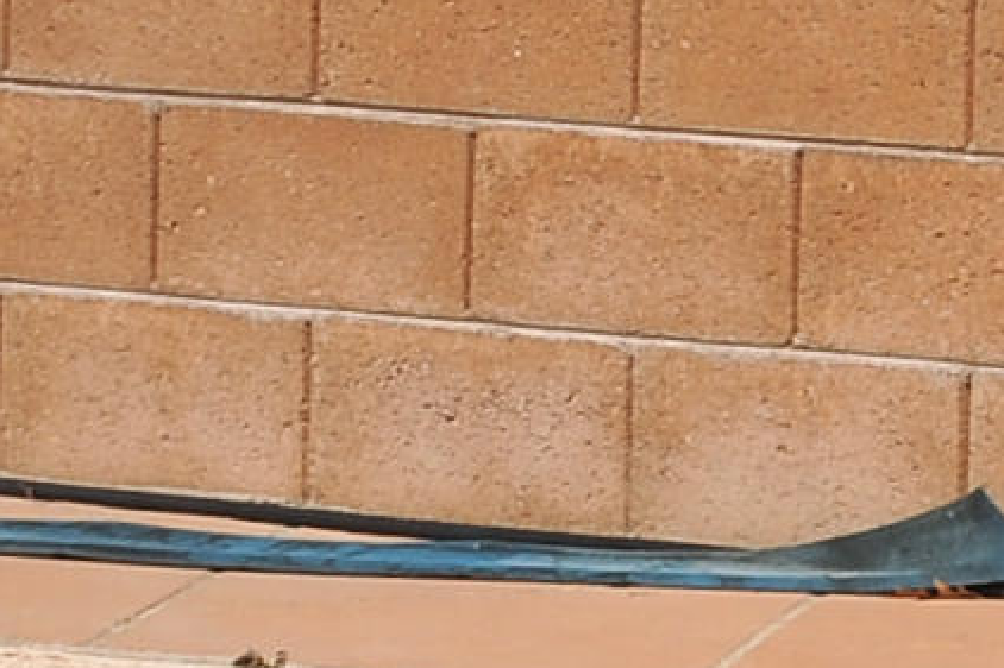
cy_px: -1346
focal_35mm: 249
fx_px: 6941
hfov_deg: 7.3
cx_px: 3110
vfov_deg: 5.2
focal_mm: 35
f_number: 14
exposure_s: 1/320
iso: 320
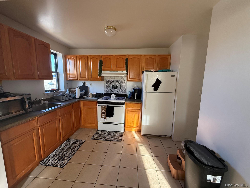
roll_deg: -0.6
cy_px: 94
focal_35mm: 14
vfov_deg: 85.7
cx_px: 125
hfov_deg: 102.1
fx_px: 101
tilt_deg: -8.3
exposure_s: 1/99
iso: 160
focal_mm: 2.22
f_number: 2.2
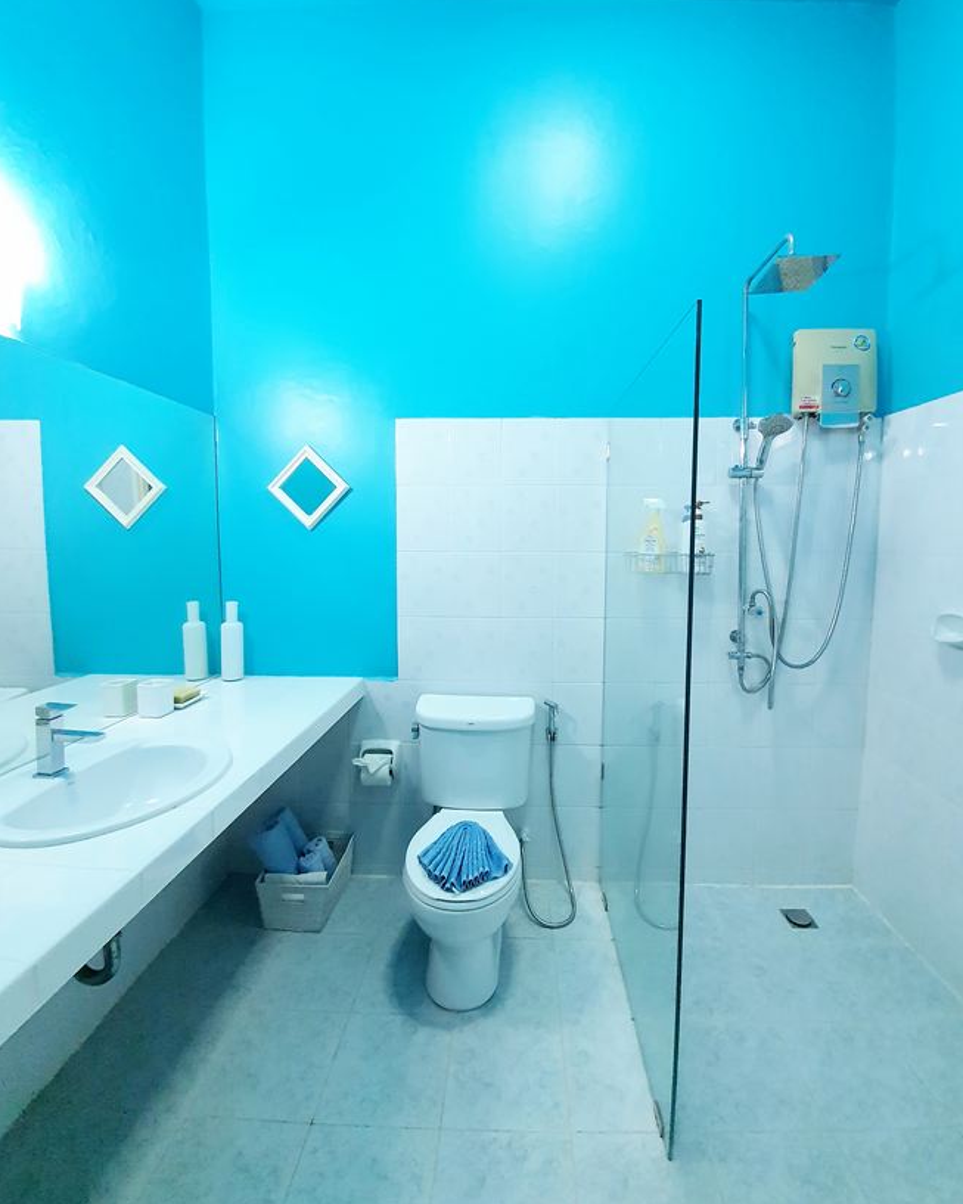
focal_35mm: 14
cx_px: 495
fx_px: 499
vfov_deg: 100.7
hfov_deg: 88.0
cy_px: 586
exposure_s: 1/33
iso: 640
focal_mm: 1.8
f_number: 2.2
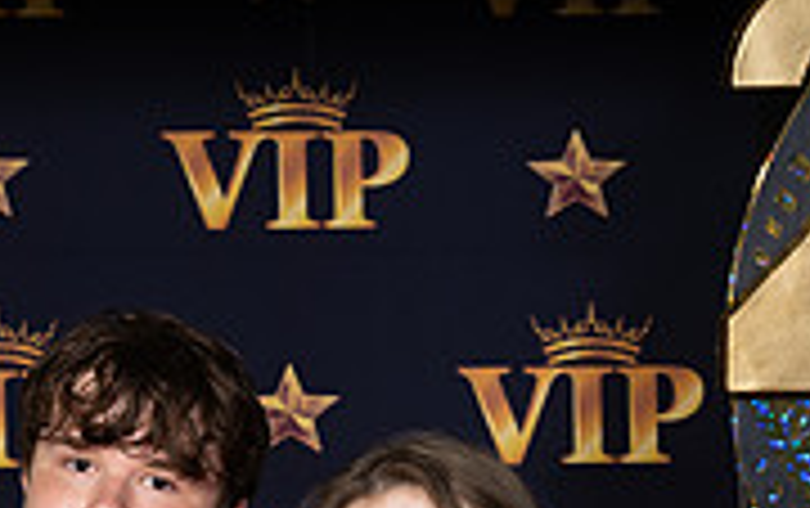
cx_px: 270
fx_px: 4332
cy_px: 1003
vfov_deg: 6.5
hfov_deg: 10.7
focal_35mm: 196
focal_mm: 77
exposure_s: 1/100
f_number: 8
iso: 320
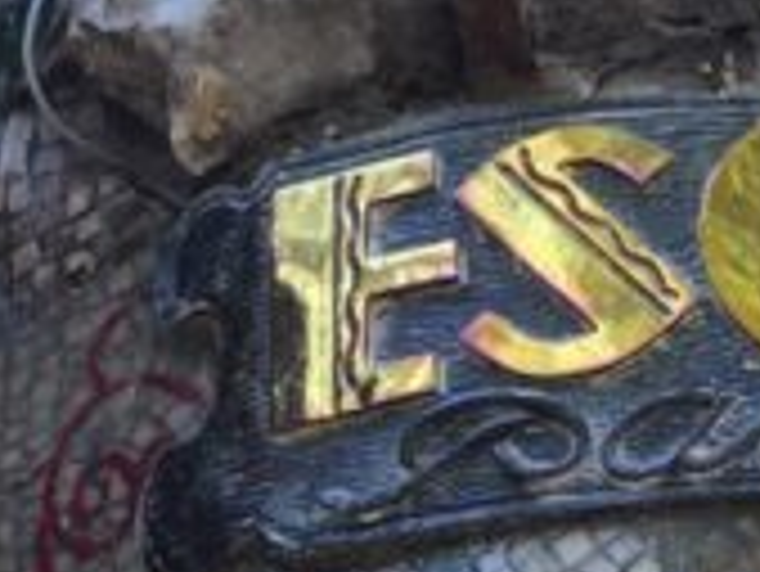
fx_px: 2417
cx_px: 890
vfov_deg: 12.2
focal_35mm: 110
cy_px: 1076
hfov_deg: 17.1
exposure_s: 1/121
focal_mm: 4.15
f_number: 2.2
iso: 32
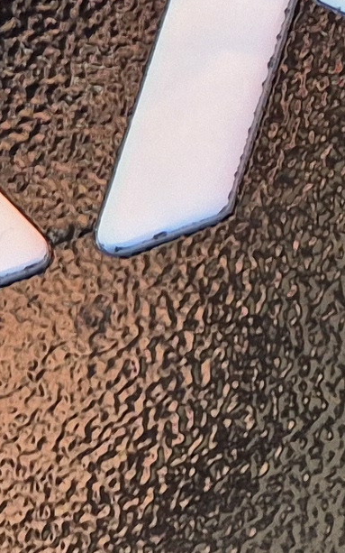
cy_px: -197
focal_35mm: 159
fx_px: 2393
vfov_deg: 12.7
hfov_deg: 7.6
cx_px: 893
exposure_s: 1/247
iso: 25
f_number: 1.8
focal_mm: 5.4
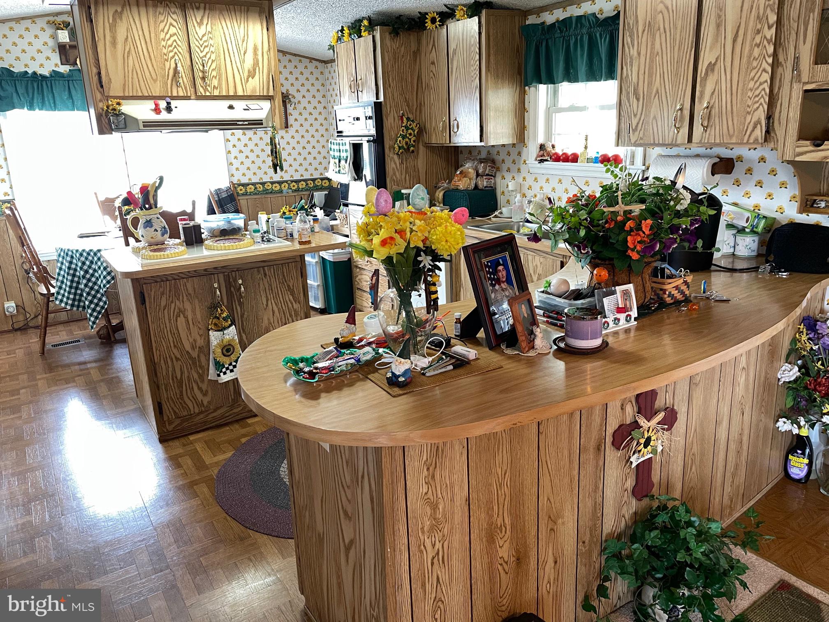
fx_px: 623
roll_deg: +2.9
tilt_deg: -17.0
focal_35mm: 26
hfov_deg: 67.3
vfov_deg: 53.1
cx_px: 414
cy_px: 311
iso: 400
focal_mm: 4.2
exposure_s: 1/40
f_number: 1.6
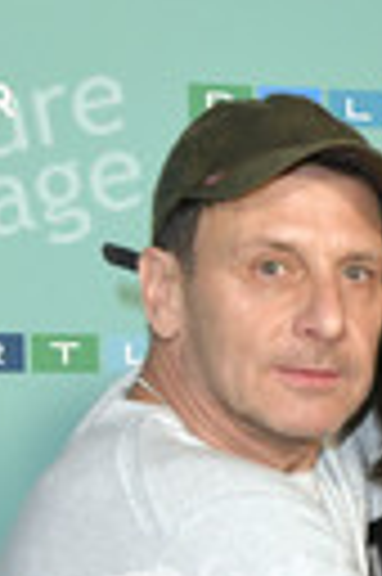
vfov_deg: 12.1
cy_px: 860
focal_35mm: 162
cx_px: 400
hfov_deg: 8.4
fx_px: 2585
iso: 1600
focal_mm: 52
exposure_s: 1/250
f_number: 6.3
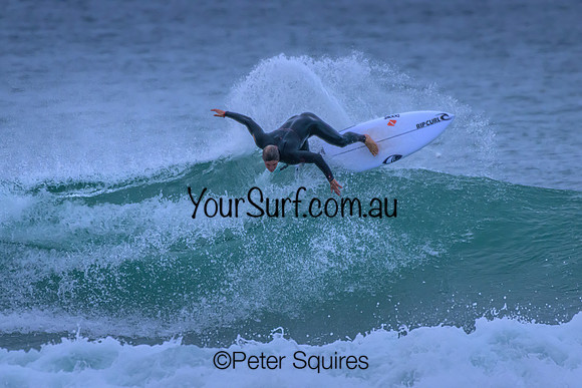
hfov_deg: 2.3
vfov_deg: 1.5
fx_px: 14553
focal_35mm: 900
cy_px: 194
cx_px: 291
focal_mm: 900
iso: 8000
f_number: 11
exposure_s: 1/500
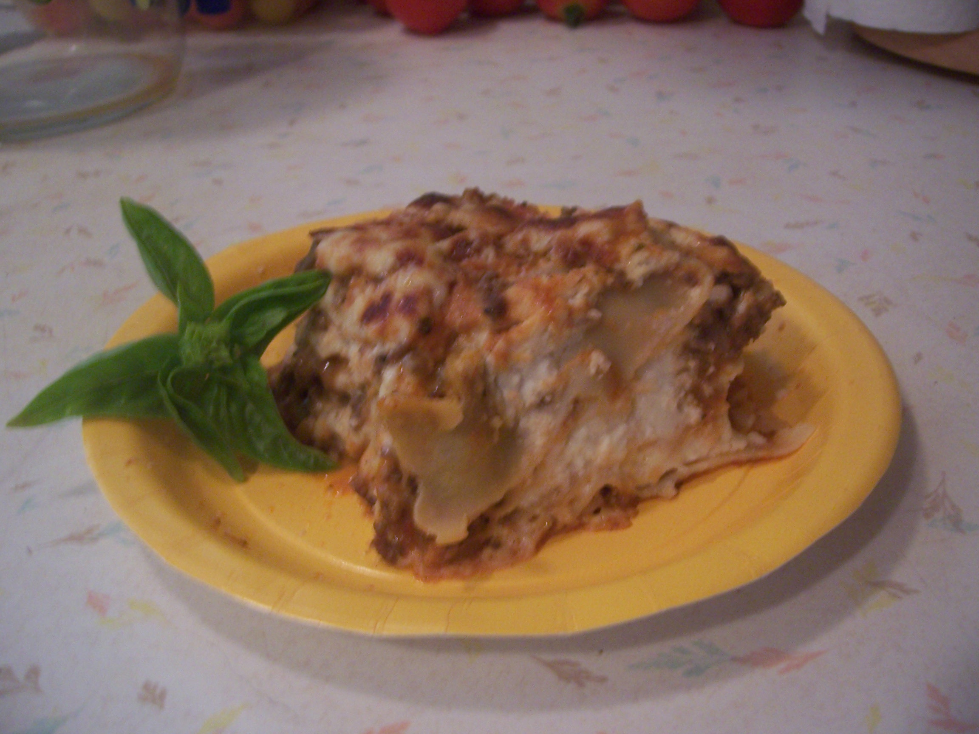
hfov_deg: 51.4
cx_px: 490
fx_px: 1018
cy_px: 367
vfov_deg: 39.7
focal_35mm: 36
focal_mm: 6
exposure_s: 1/8
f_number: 3
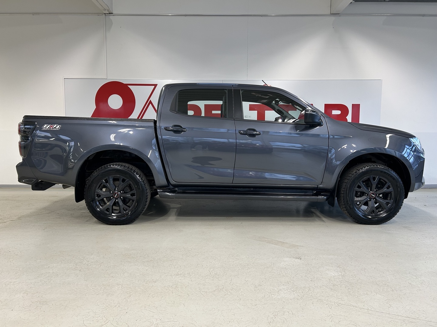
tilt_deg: -5.2
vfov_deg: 53.1
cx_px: 218
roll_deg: -0.4
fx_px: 328
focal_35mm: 26
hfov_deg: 67.3
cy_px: 164
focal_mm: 5.7
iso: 100
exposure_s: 1/100
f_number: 1.5
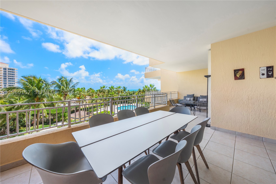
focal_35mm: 13
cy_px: 92
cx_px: 138
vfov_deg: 85.4
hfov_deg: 108.3
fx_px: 100
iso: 250
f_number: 8
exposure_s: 1/640
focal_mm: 13
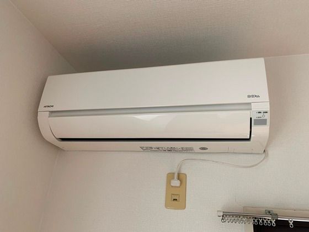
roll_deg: -6.8
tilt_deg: +24.1
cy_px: 116
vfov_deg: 53.1
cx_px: 154
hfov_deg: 67.3
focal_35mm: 26
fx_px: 232
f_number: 1.8
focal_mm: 4.25
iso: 64
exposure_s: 1/121
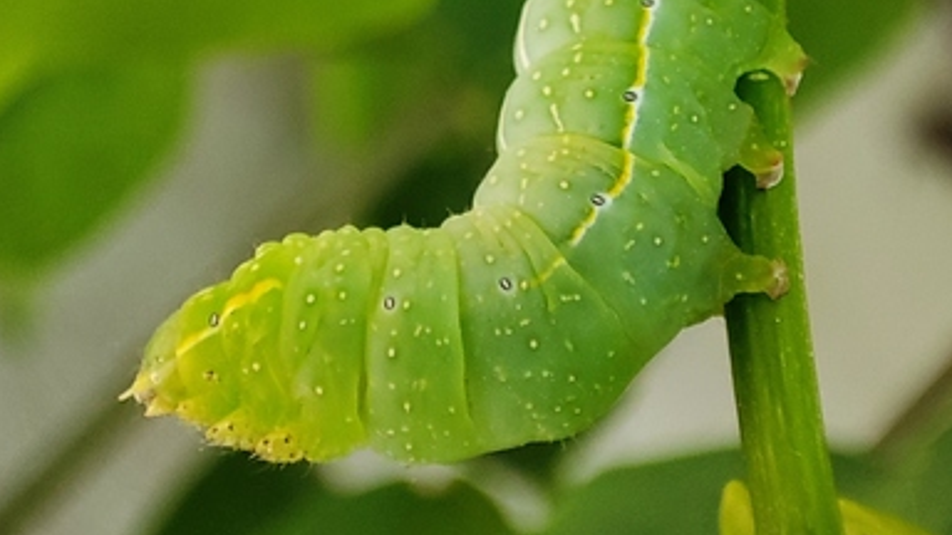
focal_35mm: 89
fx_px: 2247
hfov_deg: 23.9
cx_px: 441
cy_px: -5
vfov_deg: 13.4
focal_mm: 4.1
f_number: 2.4
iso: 50
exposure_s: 1/265
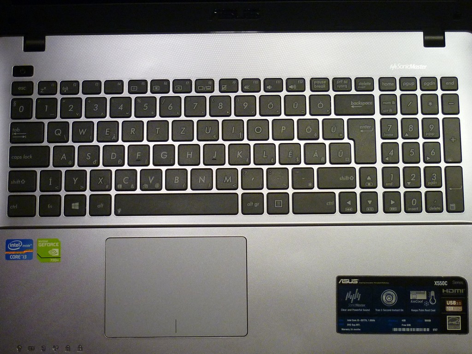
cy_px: 177
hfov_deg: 32.7
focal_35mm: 59
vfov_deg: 24.8
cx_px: 236
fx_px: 804
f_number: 3
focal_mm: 6.9
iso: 200
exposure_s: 1/40
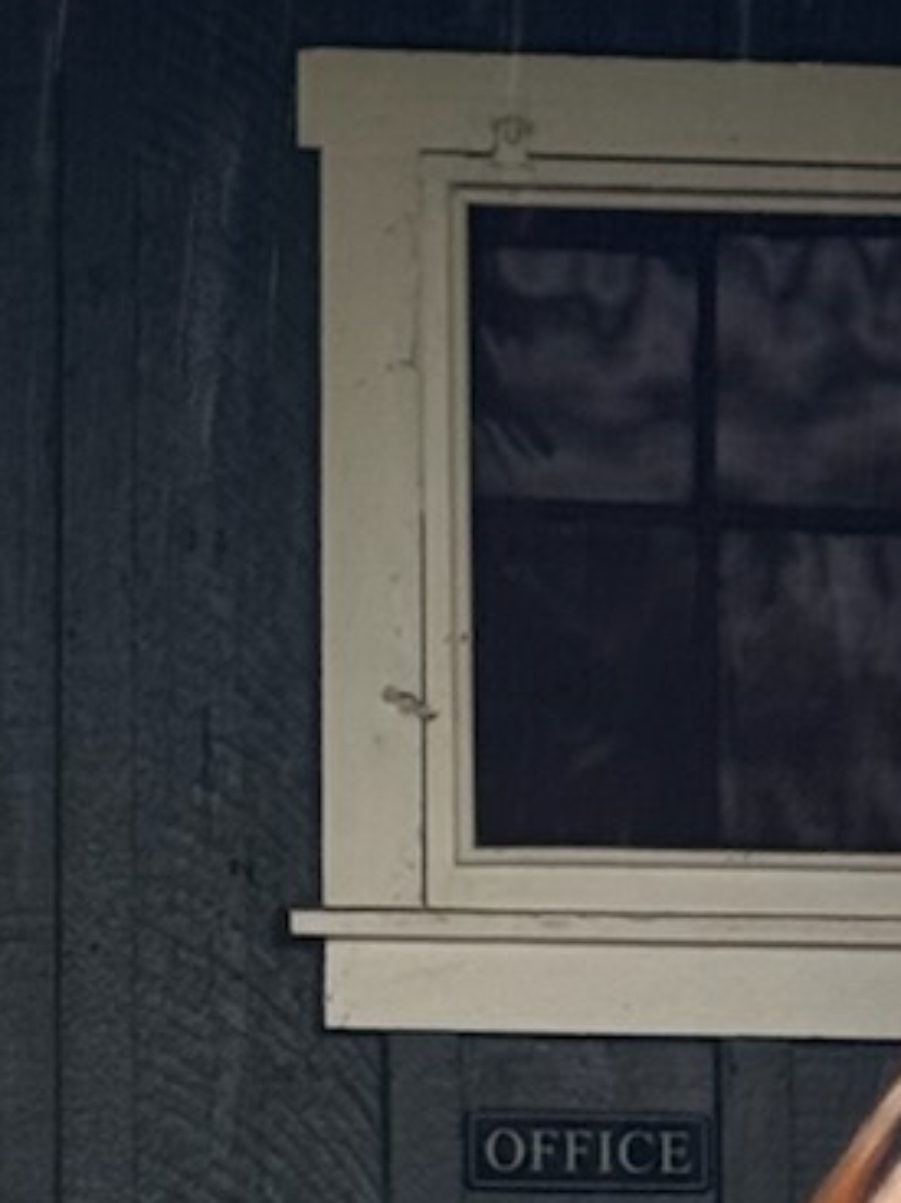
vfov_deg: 7.4
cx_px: -278
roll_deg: +0.4
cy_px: 1006
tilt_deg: +6.6
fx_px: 9306
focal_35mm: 268
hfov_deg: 5.5
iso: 64
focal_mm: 6.76
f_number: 1.78
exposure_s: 1/121
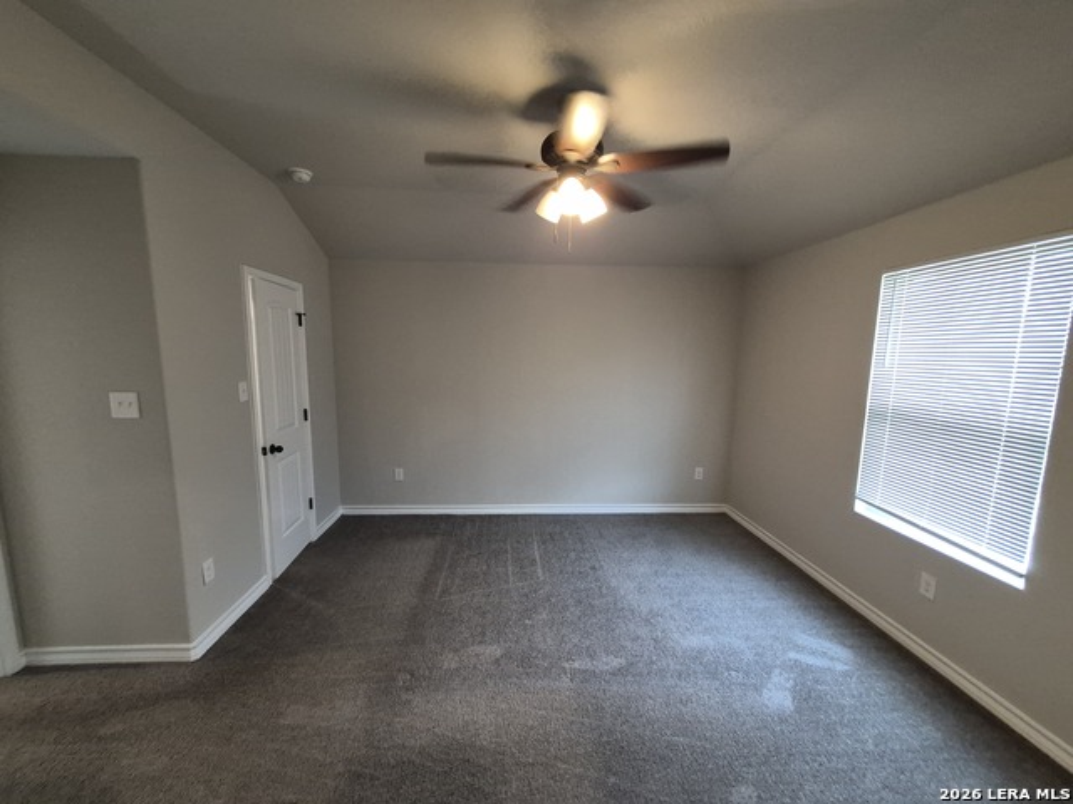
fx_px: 403
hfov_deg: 106.2
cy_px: 402
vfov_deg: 89.9
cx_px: 536
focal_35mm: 13
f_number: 2.2
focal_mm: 1.74
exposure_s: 1/60
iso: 500
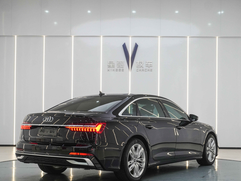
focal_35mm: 58
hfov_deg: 33.4
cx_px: 123
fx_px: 402
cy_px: 112
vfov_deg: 25.3
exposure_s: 1/80
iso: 1000
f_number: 6.3
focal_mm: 27
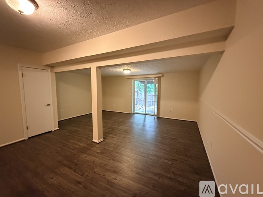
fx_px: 106
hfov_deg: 102.1
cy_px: 98
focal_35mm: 14
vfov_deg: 85.7
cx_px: 132
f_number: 2.2
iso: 1000
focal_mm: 2.22
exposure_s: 1/60
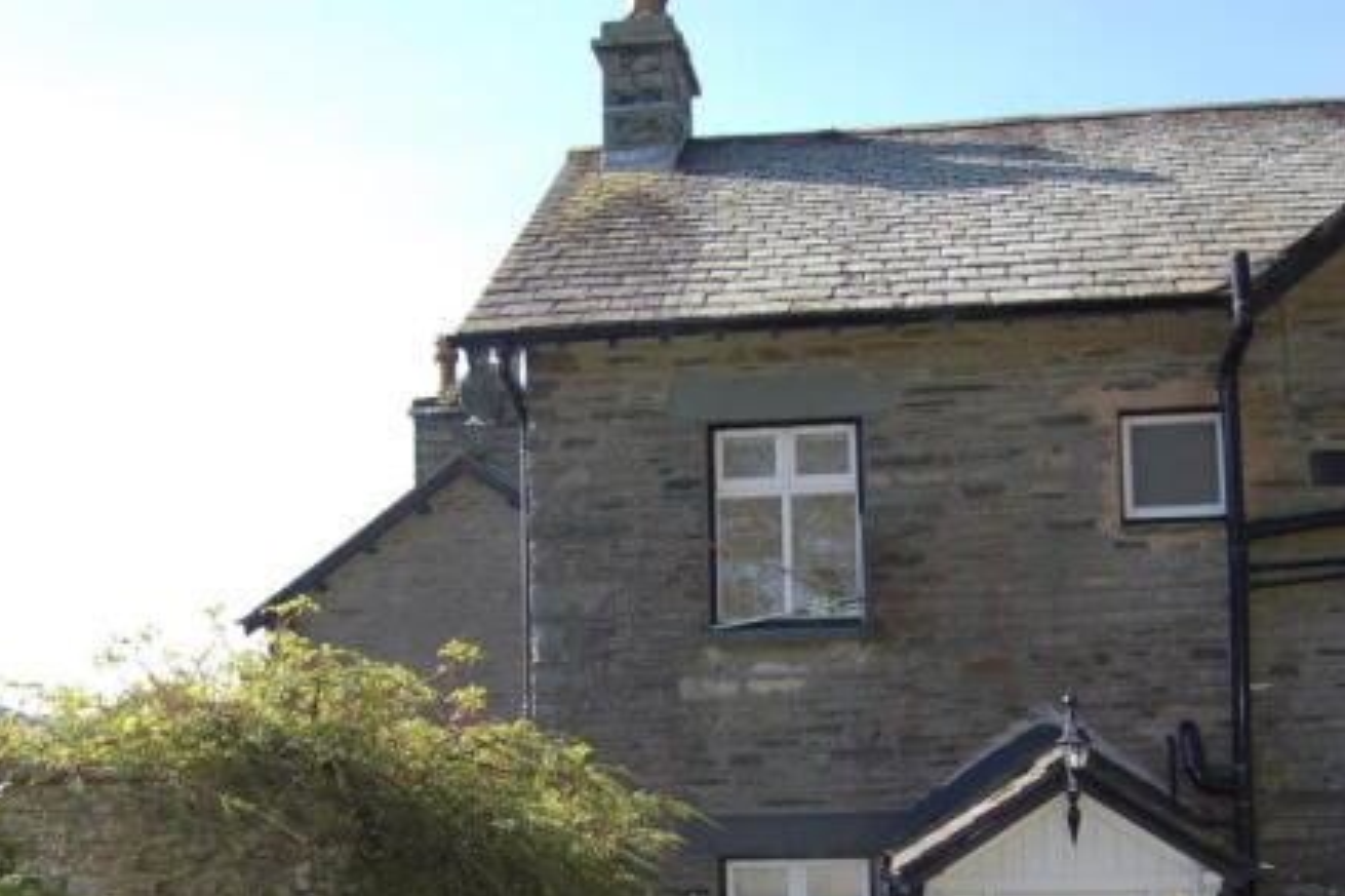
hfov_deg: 43.6
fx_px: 1681
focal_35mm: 45
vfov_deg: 29.4
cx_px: 634
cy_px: 668
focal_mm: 20
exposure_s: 1/500
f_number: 4
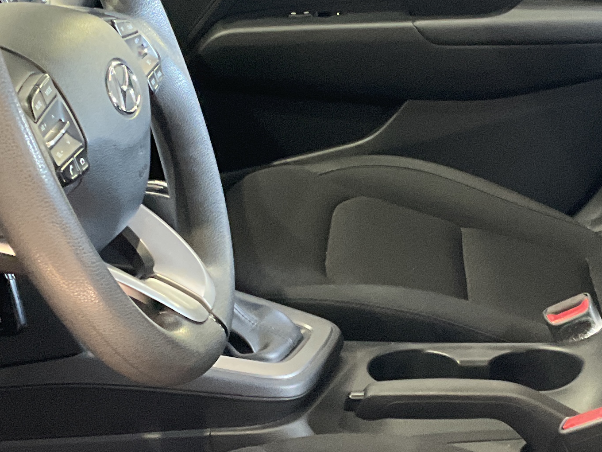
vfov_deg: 17.1
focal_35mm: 86
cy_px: 288
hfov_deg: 22.7
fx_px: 1496
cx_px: 367
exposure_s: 1/42
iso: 320
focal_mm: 3
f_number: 1.8
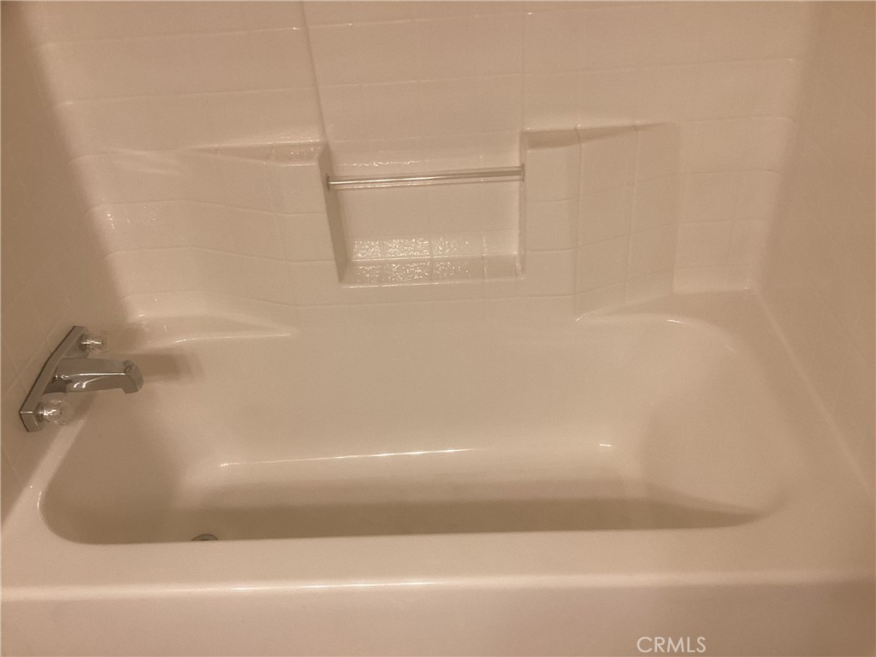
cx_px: 438
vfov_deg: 45.4
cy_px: 328
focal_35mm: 31
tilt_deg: -33.9
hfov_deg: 58.4
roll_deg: +3.6
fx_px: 784
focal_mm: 3.3
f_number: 2.4
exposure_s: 1/60
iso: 100
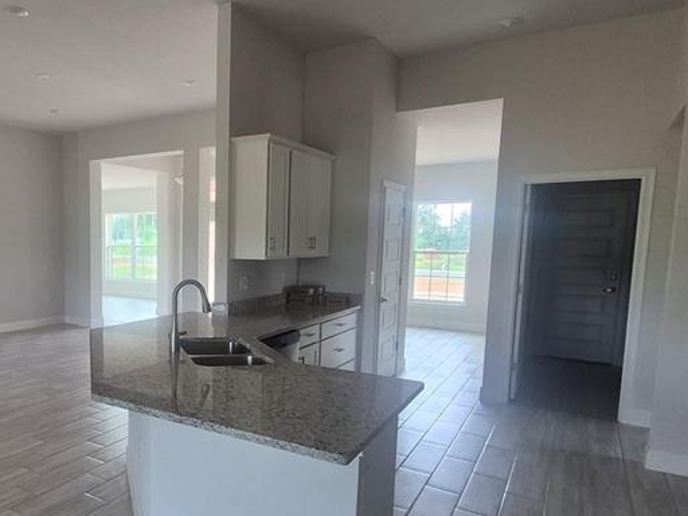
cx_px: 171
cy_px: 290
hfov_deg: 63.3
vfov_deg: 52.9
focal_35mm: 26
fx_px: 517
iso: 125
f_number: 2.2
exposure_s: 1/60
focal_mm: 1.74
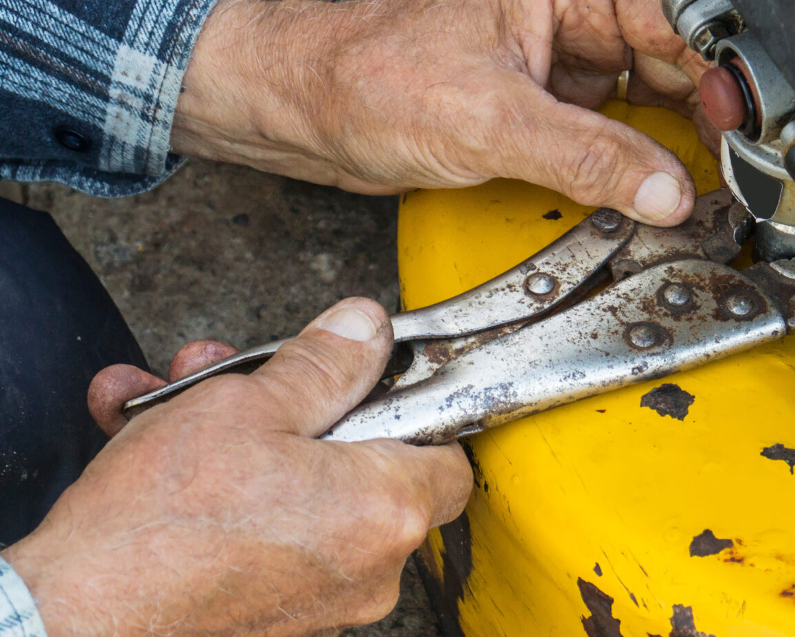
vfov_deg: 9.0
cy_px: 199
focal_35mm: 171
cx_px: 737
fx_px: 4025
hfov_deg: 11.2
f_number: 5.6
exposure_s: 1/60
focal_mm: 55
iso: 400
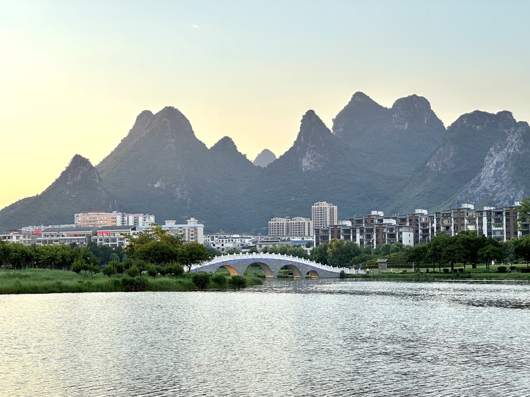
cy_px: 198
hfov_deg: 25.3
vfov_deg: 19.1
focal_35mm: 77
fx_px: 1179
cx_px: 265
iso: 40
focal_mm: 9
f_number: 2.8
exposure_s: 1/99
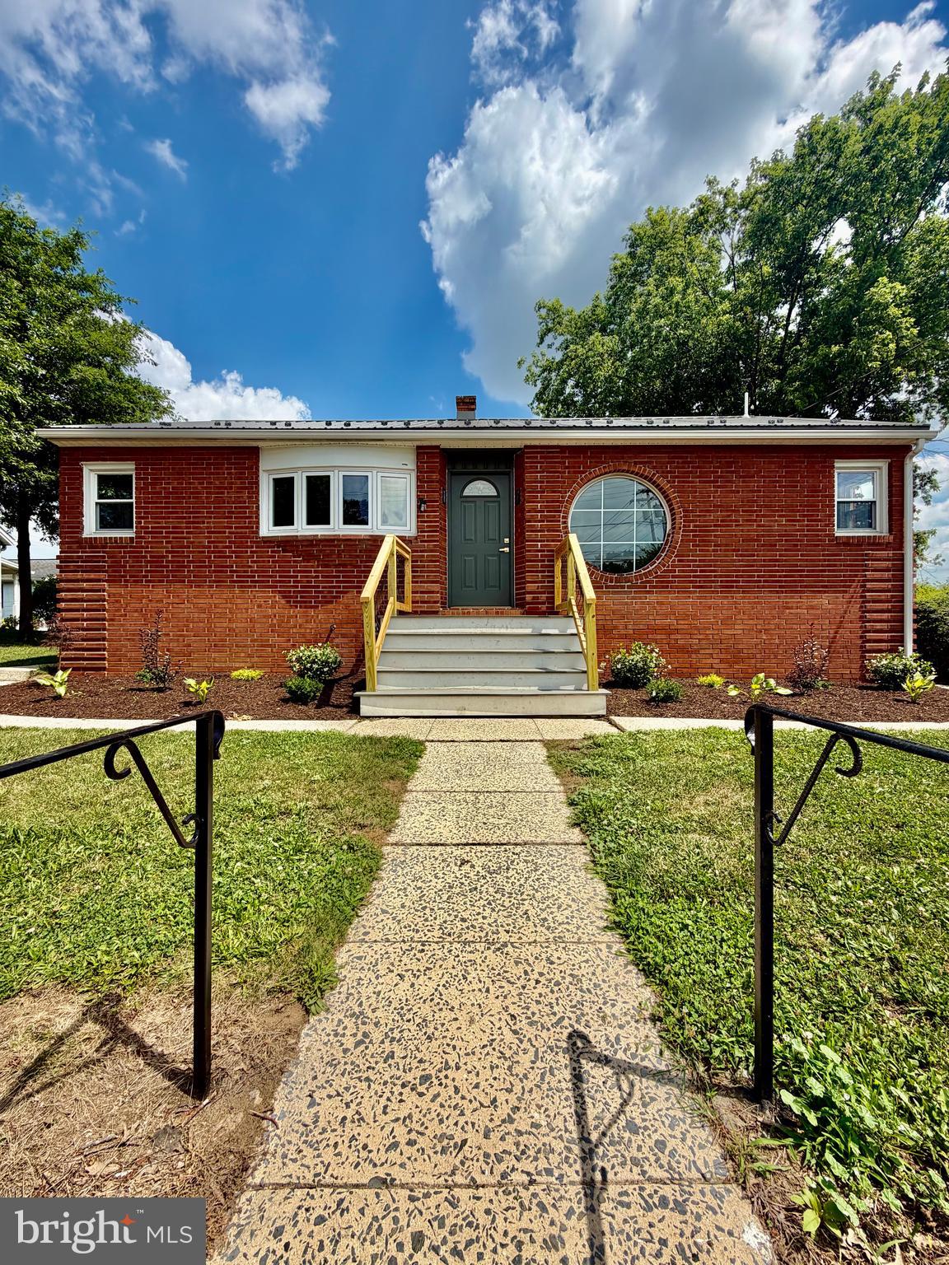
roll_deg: +0.6
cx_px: 474
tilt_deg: -1.0
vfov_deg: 102.1
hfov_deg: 85.7
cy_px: 632
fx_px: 512
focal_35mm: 14
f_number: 2.2
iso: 20
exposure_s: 1/1105
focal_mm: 2.22
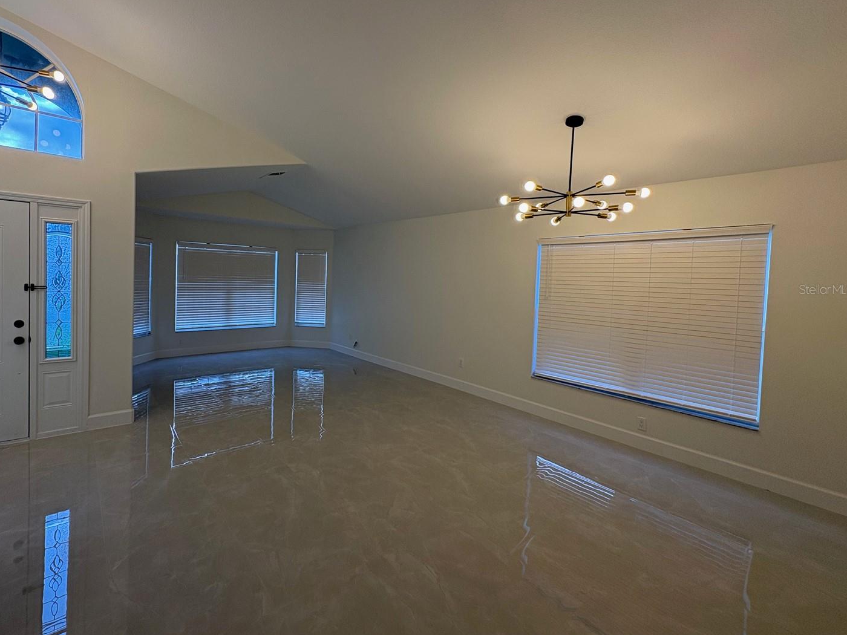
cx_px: 372
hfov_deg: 94.0
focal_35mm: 16
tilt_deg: -2.0
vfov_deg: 77.9
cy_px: 289
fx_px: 391
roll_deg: -1.7
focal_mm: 2.22
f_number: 2.2
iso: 64
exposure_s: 1/144
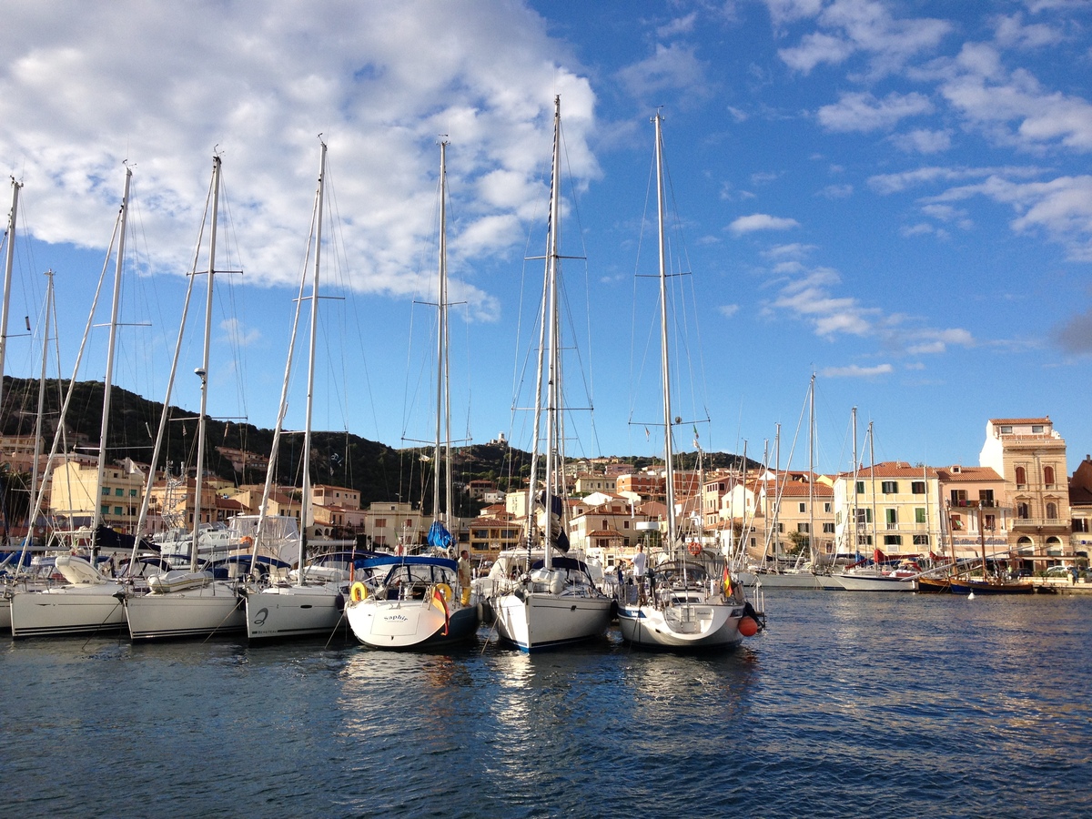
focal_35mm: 35
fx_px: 1104
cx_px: 546
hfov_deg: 52.6
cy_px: 410
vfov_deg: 40.7
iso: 64
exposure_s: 1/1314
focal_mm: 4.28
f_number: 2.4
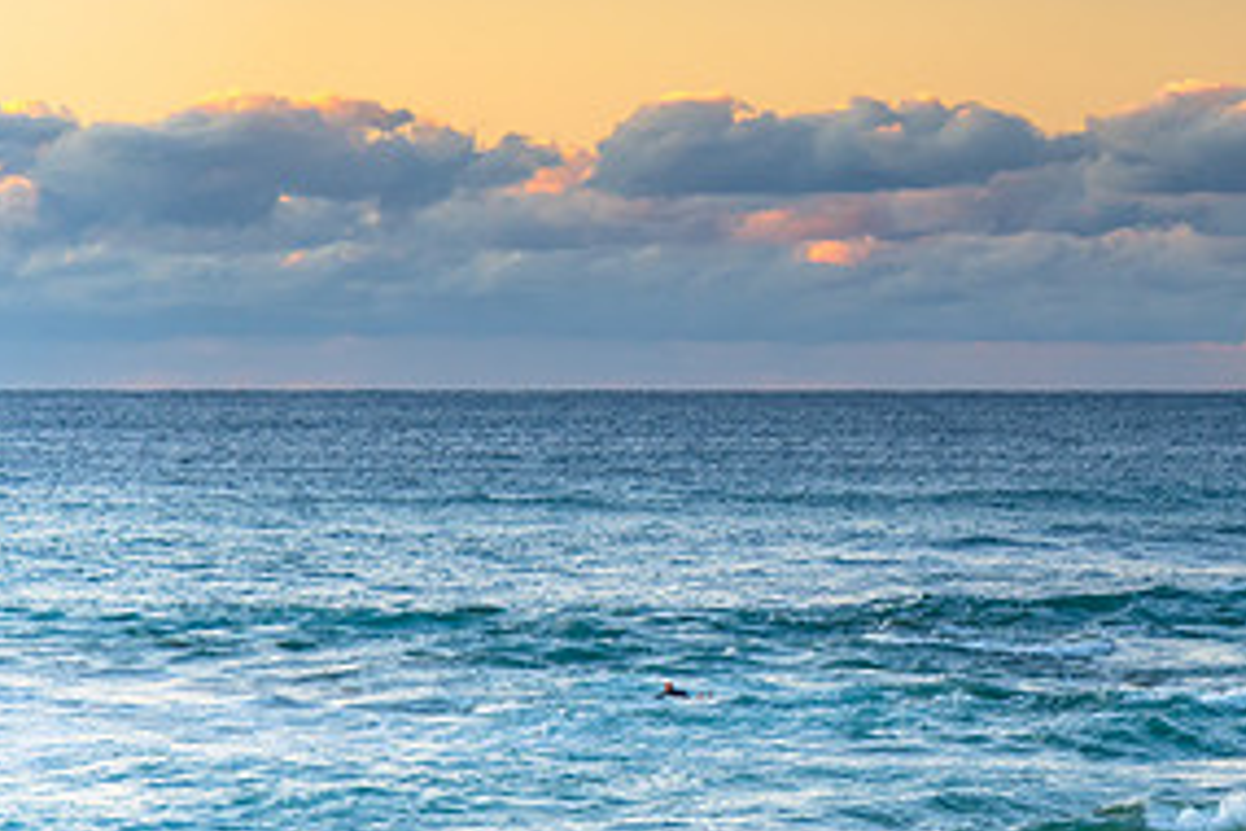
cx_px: 1229
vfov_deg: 7.8
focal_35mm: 176
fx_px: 6091
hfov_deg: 11.6
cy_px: 348
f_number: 4
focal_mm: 86
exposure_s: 1/80
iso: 400
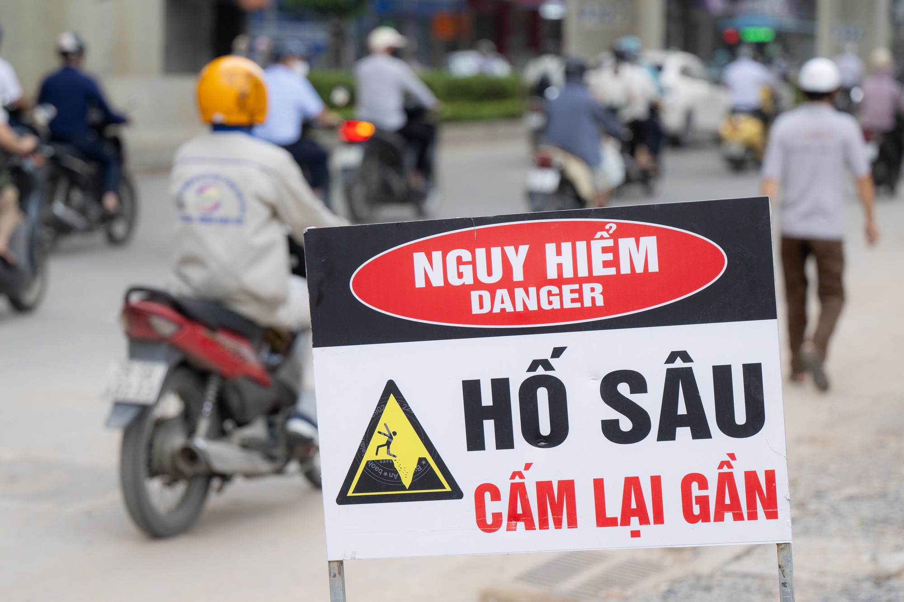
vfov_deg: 13.0
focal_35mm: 105
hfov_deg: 19.5
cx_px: 452
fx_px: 2636
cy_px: 301
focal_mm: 70
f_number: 2.8
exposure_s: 1/800
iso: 320
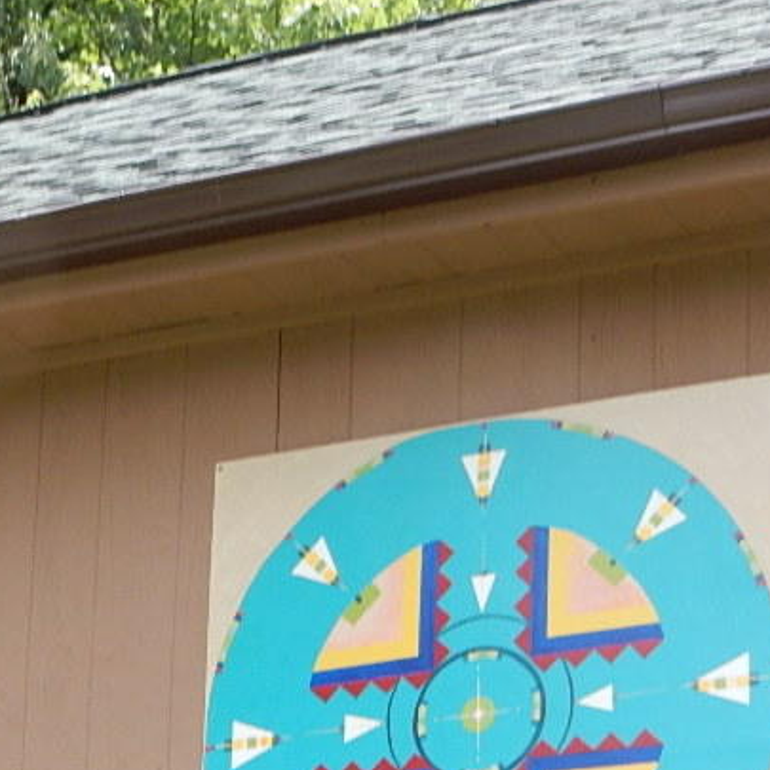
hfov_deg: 11.6
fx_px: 3775
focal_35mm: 150
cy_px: 844
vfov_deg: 11.5
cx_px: 251
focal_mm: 7.6
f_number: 4.2
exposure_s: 1/200
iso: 125
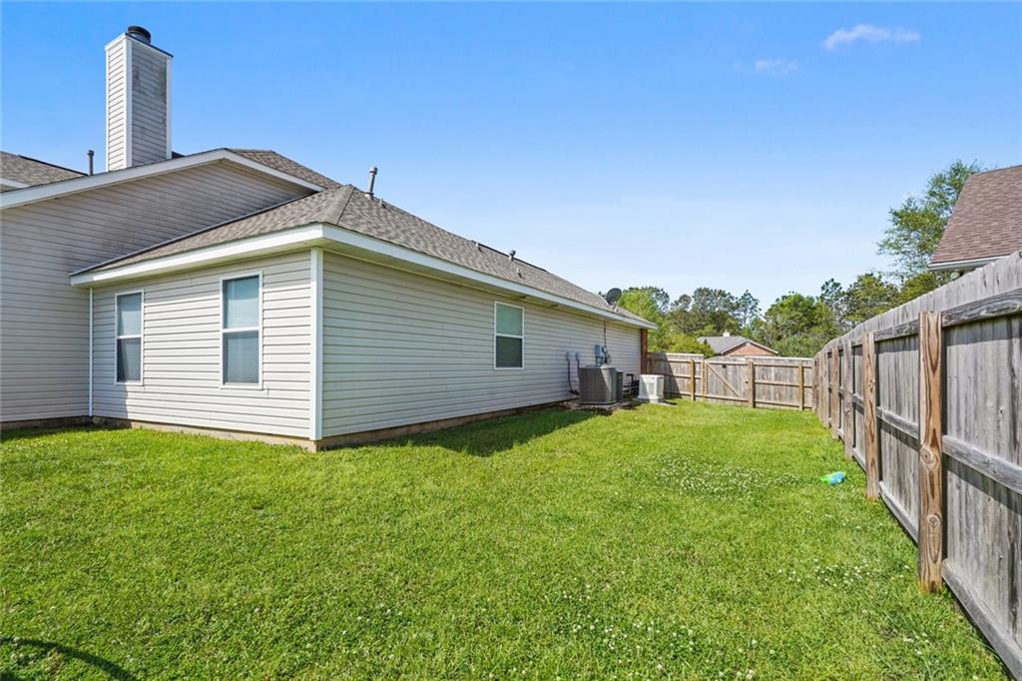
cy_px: 340
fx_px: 482
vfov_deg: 70.4
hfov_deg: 93.3
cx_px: 511
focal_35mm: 17
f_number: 11
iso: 800
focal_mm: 17
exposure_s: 1/4000
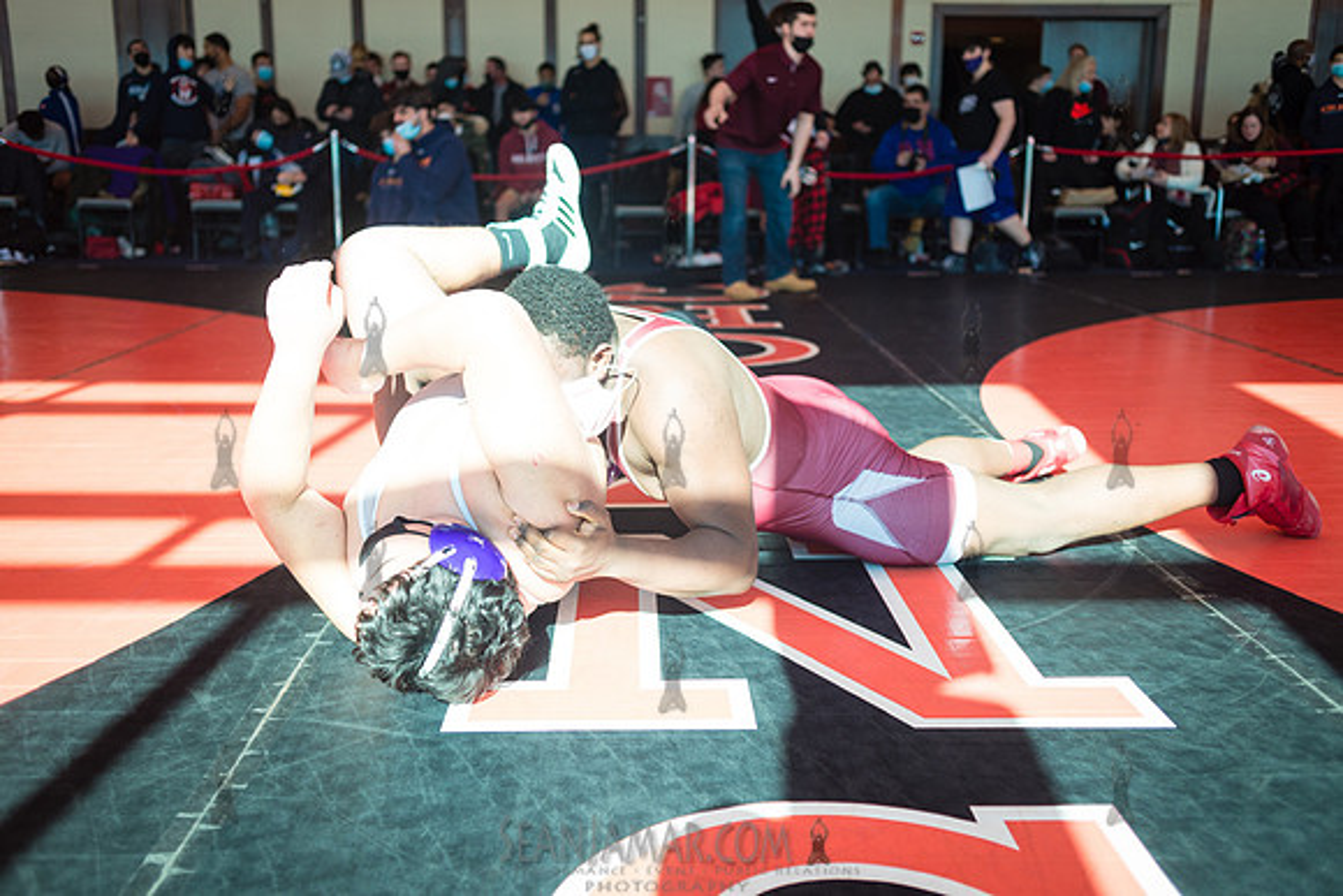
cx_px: 672
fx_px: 1306
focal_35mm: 35
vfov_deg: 37.9
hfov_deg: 54.4
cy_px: 448
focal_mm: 35
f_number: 3.2
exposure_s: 1/400
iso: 400
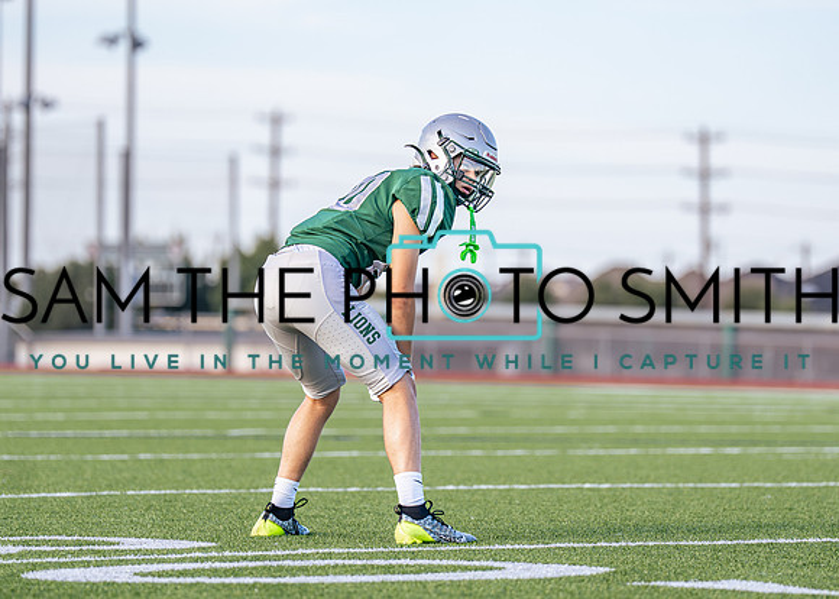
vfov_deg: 6.6
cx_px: 433
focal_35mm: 218
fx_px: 5195
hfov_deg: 9.2
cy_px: 271
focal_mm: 156
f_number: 2.8
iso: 160
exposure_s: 1/1000
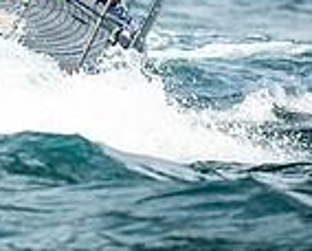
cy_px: -80
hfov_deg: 1.5
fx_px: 11965
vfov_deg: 1.2
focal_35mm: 1294
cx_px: -255
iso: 400
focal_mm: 300
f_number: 5.6
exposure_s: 1/2000
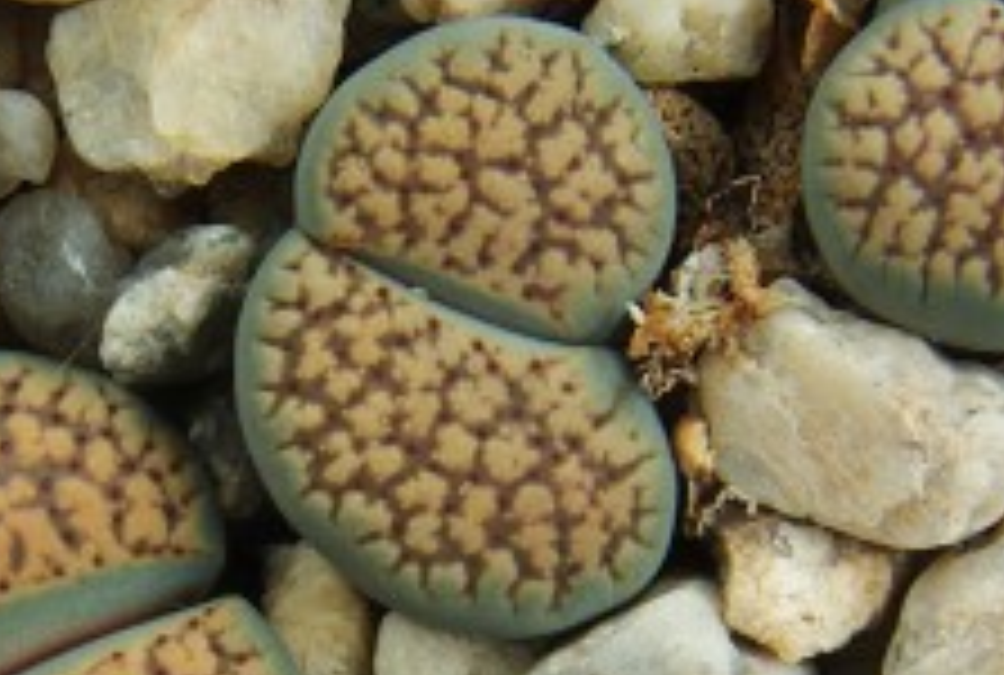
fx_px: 6572
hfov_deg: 8.7
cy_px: 731
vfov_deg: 5.9
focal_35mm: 235
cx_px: 270
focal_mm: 70
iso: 100
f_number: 38
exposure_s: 4
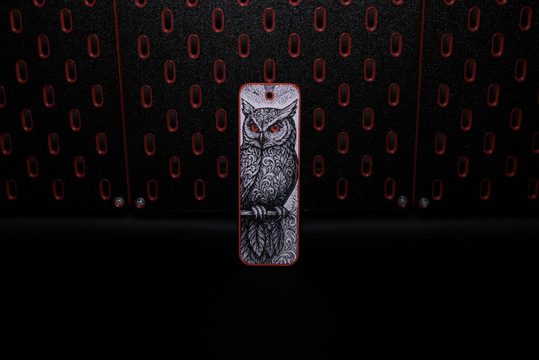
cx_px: 270
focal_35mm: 47
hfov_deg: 41.9
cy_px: 180
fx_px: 704
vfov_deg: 28.7
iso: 250
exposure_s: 1/15
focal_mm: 31.4
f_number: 4.7
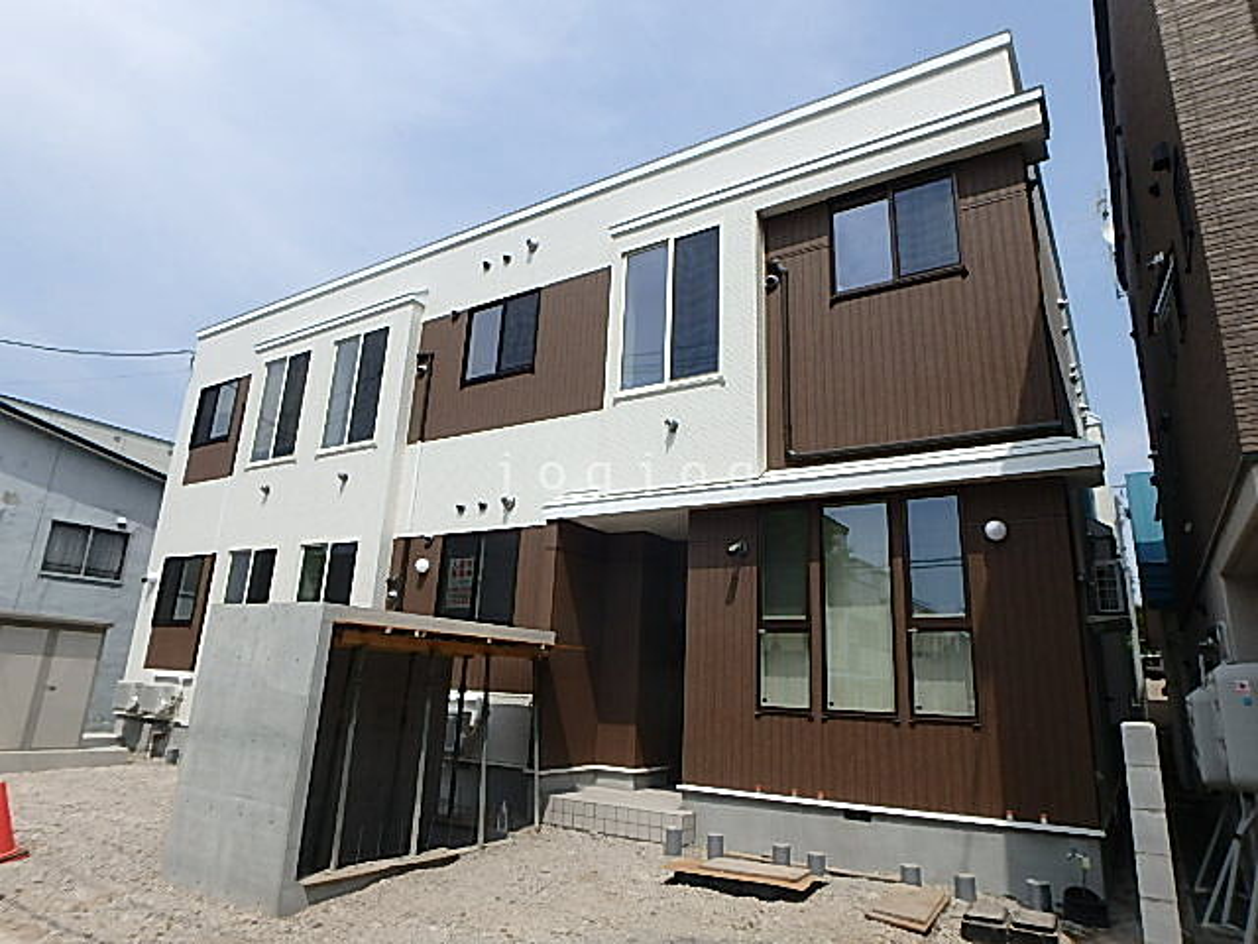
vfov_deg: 63.4
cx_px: 629
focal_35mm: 21
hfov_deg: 79.0
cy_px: 472
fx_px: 763
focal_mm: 3.7
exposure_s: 1/640
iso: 125
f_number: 6
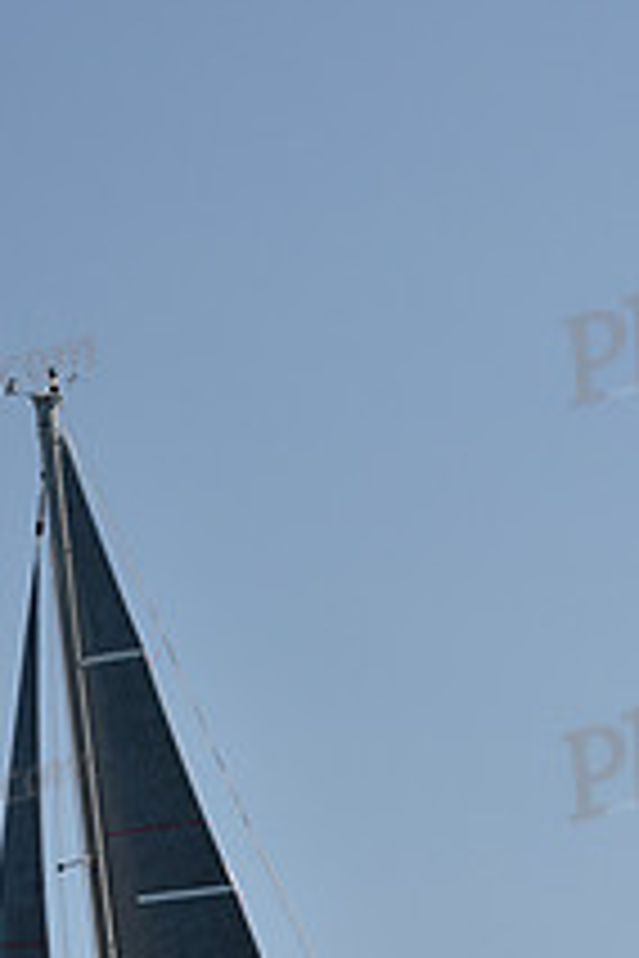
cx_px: 331
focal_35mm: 191
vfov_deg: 10.7
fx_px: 5085
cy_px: 1003
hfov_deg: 7.2
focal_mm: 70
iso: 250
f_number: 3.5
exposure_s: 1/1250
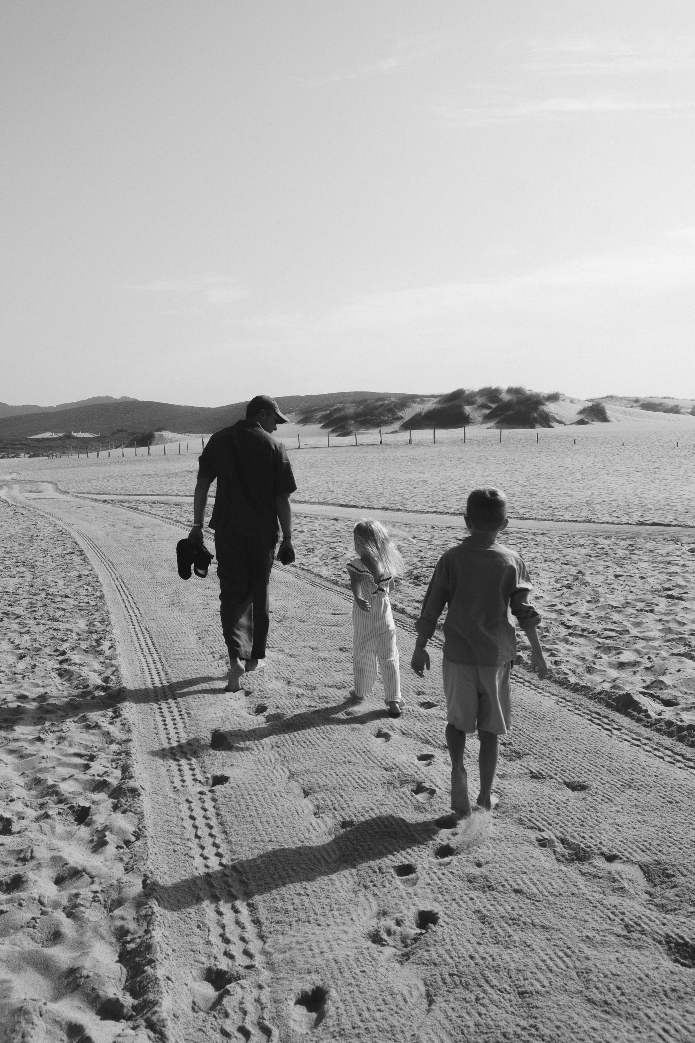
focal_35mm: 30
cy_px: 522
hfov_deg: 43.6
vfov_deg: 61.9
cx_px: 348
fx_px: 869
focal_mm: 20
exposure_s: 1/640
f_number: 5
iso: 80
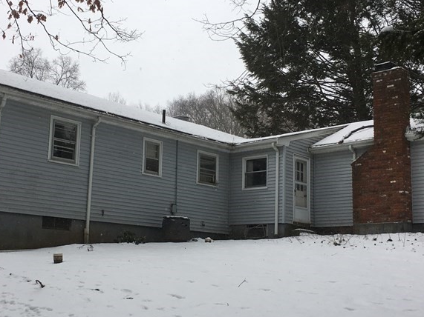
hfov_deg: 36.8
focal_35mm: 52
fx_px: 637
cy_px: 176
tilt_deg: +8.2
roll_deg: -2.0
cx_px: 182
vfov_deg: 28.0
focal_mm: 4.15
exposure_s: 1/481
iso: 25
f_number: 2.2
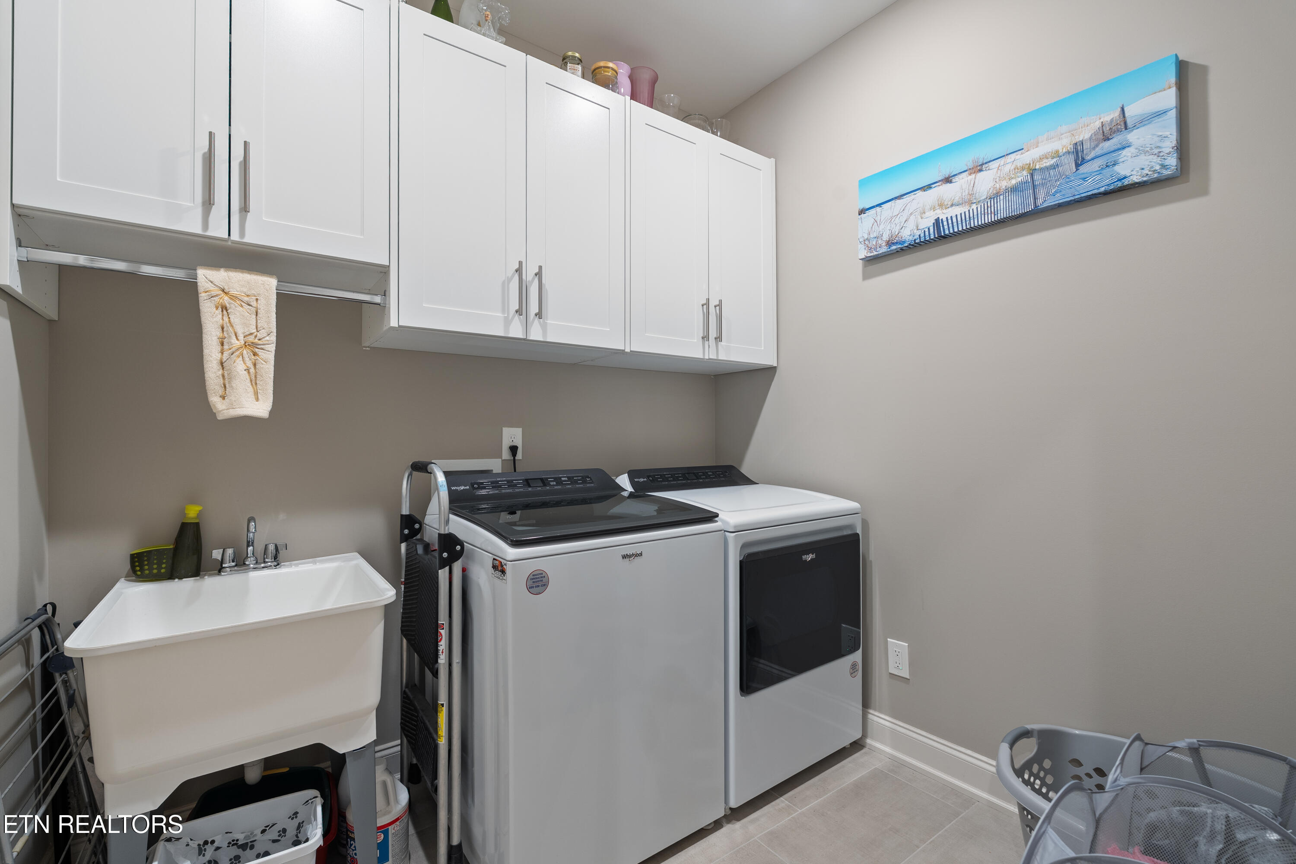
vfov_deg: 72.1
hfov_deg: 95.0
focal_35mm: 16
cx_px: 648
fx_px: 594
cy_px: 432
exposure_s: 1/2
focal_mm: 16.5
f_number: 8
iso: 400
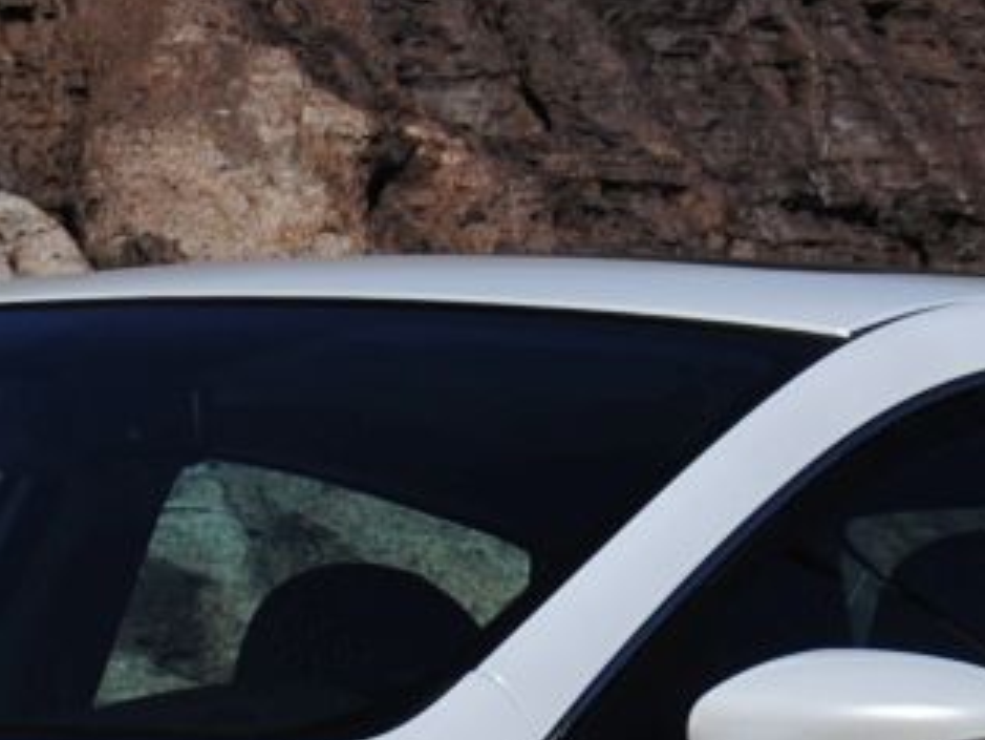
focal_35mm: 304
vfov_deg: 4.9
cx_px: 72
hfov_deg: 6.5
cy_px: 891
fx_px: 8654
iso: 100
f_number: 10
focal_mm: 34
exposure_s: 1/500
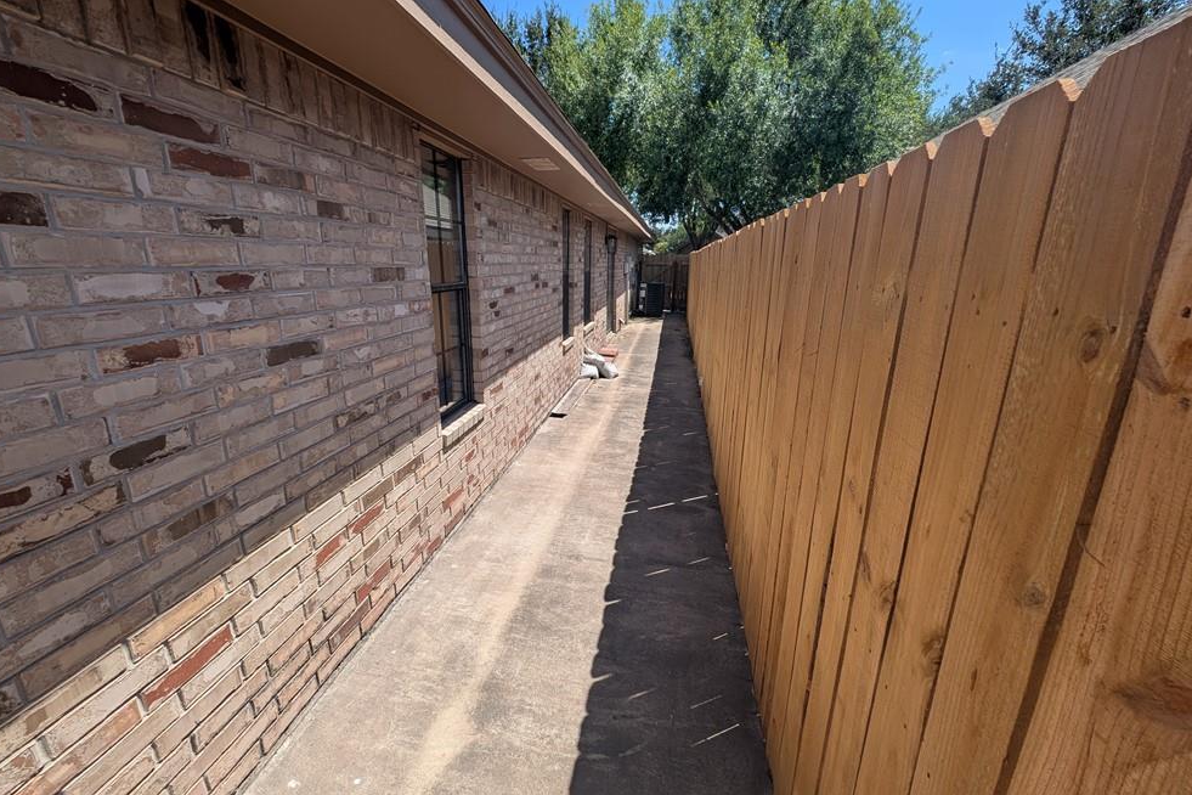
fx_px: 430
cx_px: 587
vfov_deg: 85.4
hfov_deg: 108.3
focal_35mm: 13
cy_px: 388
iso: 37
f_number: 1.95
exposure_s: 1/1155
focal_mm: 2.23
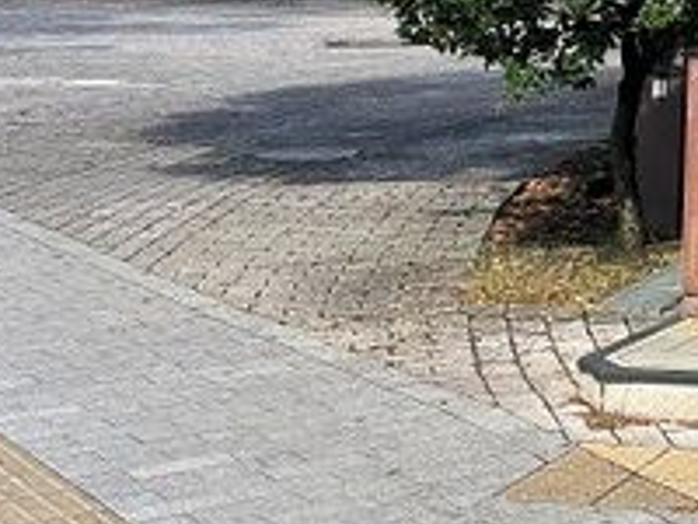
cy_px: -194
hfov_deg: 16.6
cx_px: 1091
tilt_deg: +3.7
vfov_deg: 13.4
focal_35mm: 106
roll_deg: -0.9
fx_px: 2137
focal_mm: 5.96
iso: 50
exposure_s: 1/1399
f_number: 1.6
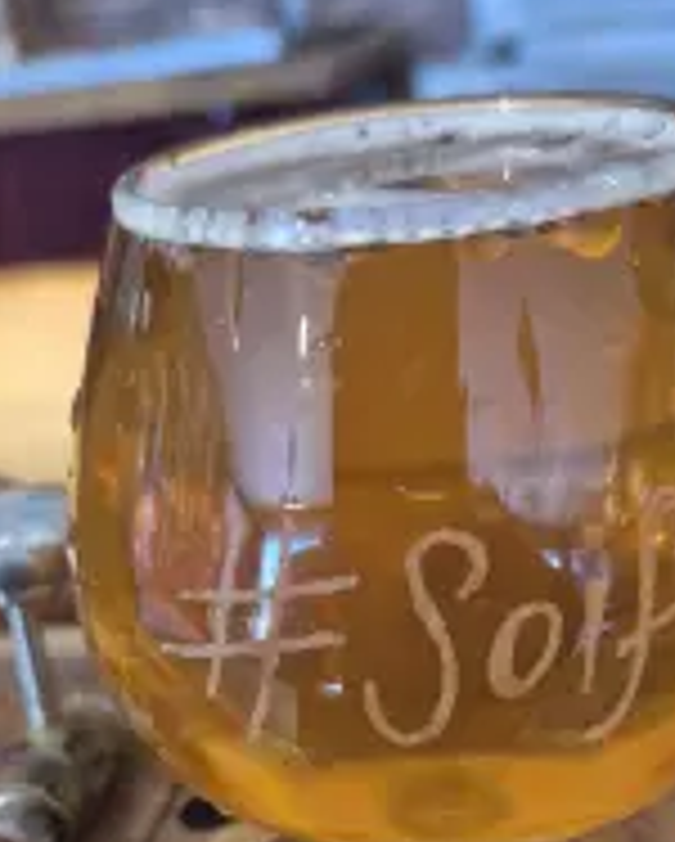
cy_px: 856
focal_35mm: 48
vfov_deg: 34.9
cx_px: 306
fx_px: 1197
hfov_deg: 31.5
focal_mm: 5.4
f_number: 1.8
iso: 800
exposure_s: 1/120
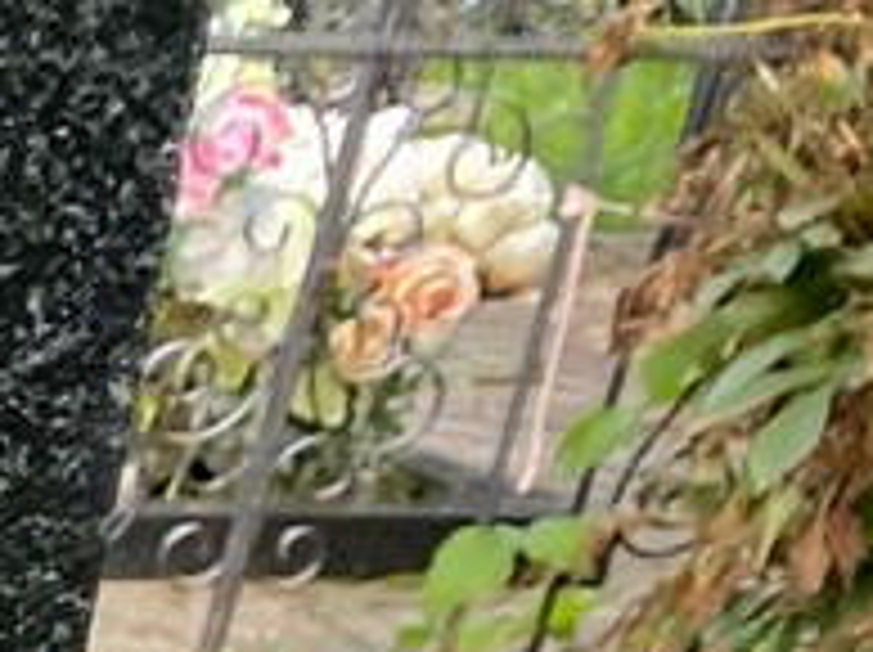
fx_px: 4861
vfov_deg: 6.9
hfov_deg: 7.7
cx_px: -2349
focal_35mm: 193
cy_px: 1960
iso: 32
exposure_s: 1/124
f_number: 1.8
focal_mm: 4.25
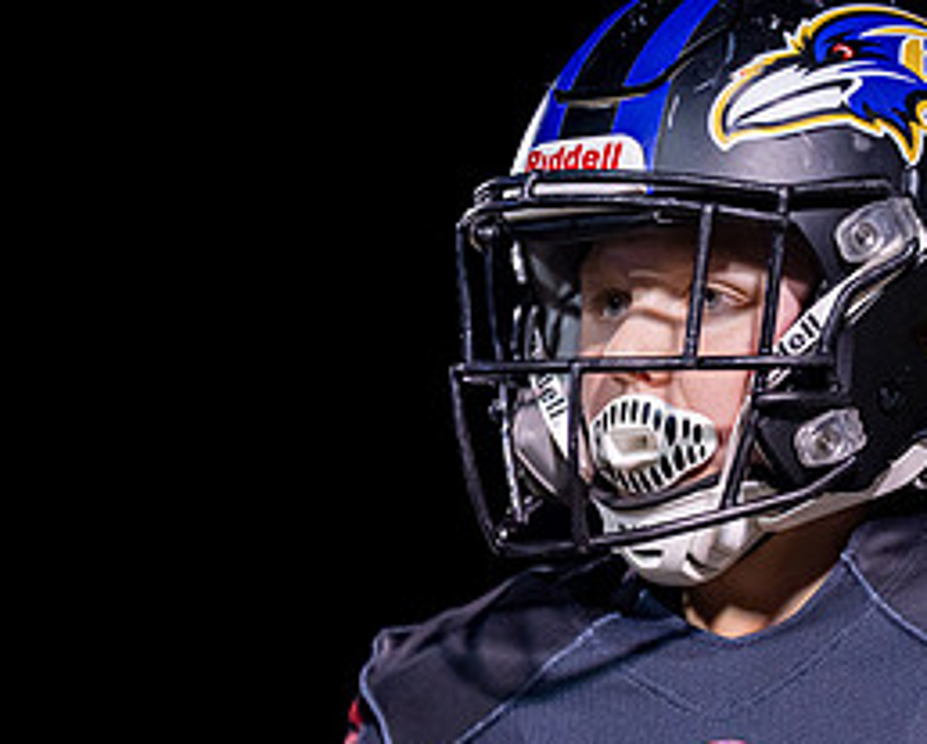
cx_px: 685
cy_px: 699
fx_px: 8322
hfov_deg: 6.4
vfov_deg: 5.1
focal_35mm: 303
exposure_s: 1/1000
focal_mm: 135
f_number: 1.8
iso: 1250
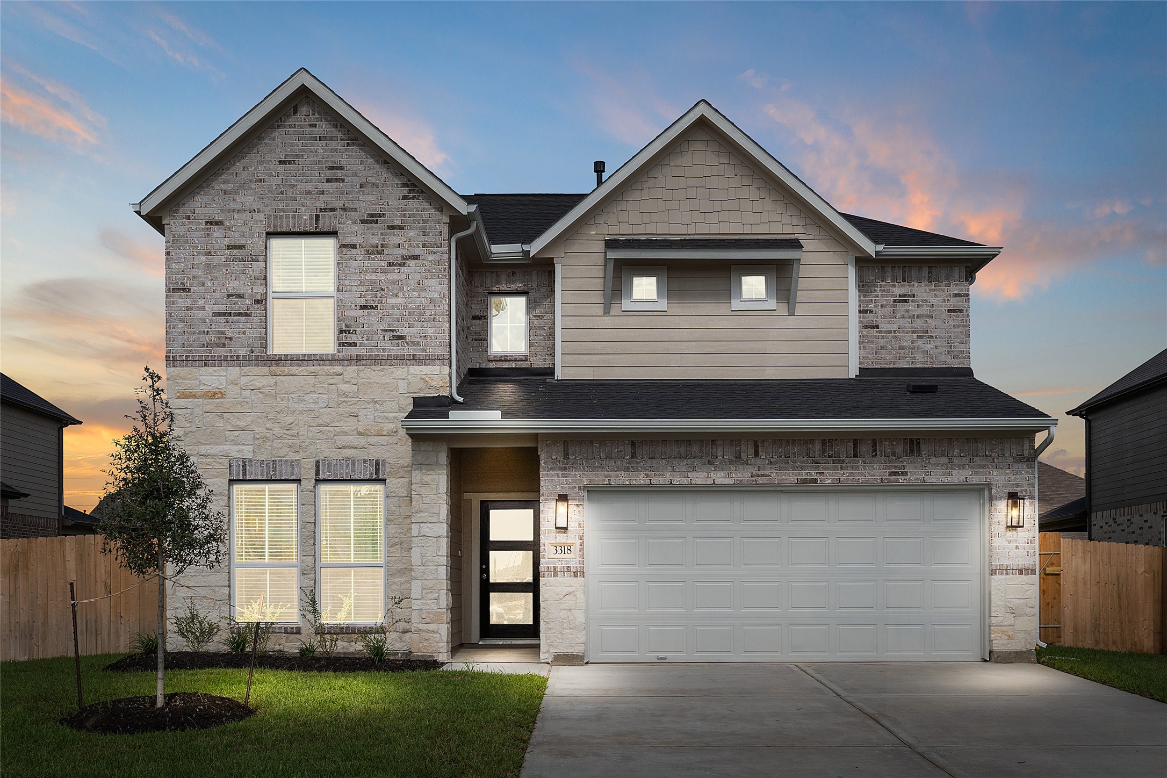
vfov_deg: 38.9
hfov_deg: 55.8
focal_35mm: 34
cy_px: 389
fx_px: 1102
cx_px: 584
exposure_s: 1/1000
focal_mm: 23
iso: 320
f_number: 9
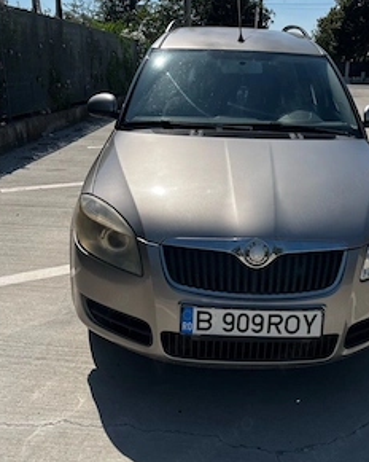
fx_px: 478
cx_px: 234
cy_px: 225
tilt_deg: -16.5
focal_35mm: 35
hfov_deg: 41.9
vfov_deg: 51.5
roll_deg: -0.2
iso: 50
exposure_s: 1/4651
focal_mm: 5.1
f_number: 1.6
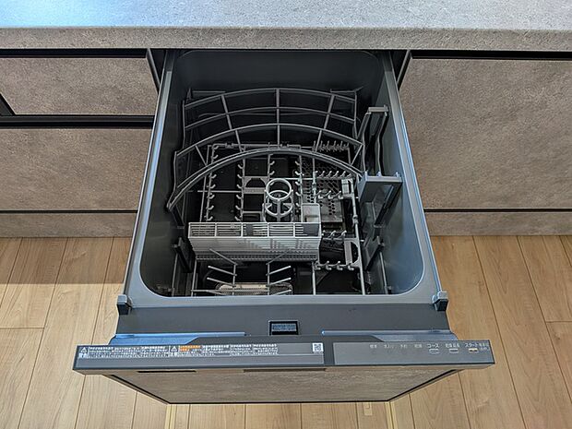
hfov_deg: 71.6
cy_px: 214
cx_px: 286
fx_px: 397
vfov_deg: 56.8
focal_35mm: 24
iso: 103
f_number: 1.7
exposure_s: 1/24
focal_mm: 4.53
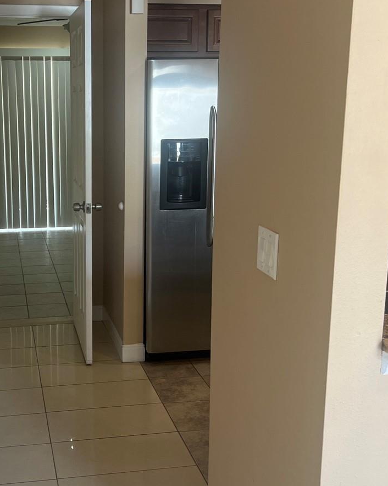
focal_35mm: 46
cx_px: 103
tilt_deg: -10.5
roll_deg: -0.7
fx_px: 661
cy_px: 222
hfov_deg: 32.2
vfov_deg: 40.3
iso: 80
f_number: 1.5
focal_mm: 5.7
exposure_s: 1/60
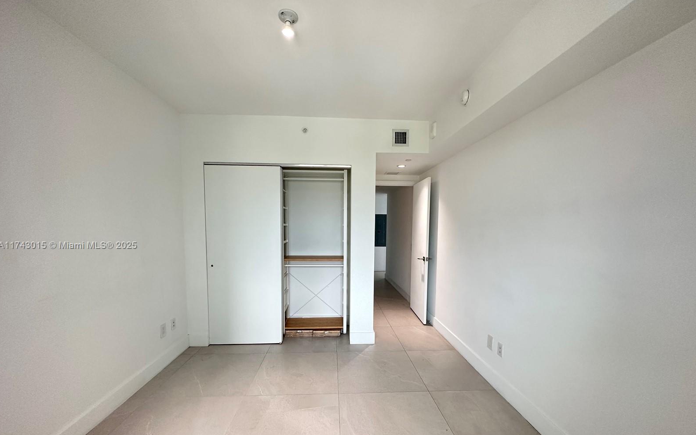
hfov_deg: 101.5
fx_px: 284
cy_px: 246
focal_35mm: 15
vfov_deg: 74.4
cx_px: 348
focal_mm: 2.22
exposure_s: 1/120
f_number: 2.2
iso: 250
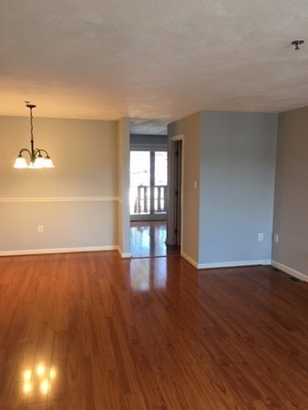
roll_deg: -0.2
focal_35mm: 29
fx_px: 344
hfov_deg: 48.3
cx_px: 154
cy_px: 205
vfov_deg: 61.6
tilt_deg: -7.2
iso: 25
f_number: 2.2
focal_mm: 4.15
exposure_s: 1/15
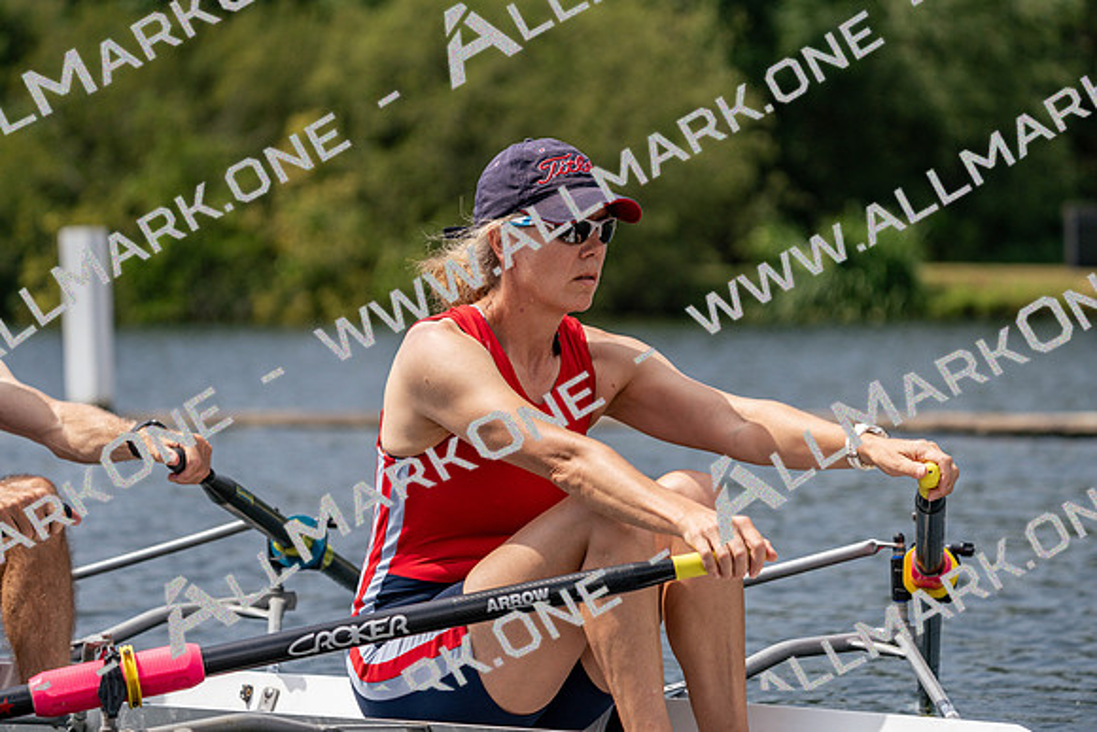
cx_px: 548
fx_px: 6096
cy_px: 366
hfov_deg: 10.3
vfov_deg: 6.9
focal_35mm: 200
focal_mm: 200
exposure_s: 1/1600
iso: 200
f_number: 5.6
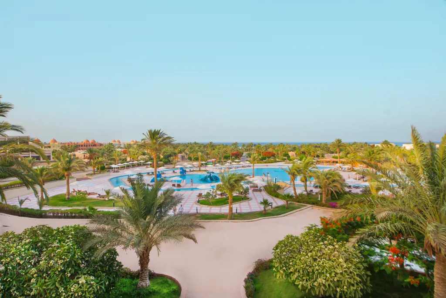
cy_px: 149
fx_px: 273
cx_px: 223
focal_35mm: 22
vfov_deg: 57.3
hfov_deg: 78.5
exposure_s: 1/125
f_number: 5.6
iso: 80
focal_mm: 22
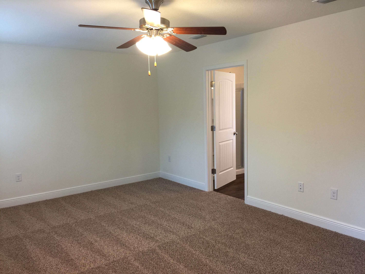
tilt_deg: -4.6
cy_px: 137
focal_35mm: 29
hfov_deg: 61.7
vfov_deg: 48.2
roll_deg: +2.3
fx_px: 306
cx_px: 182
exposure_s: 1/15
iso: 32
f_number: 2.2
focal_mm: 4.15
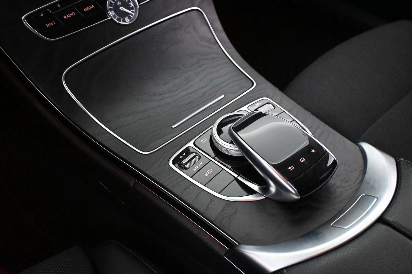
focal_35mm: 37
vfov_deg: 36.2
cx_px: 206
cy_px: 137
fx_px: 421
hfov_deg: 52.2
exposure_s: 1/60
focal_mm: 24.5
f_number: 4.2
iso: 8000
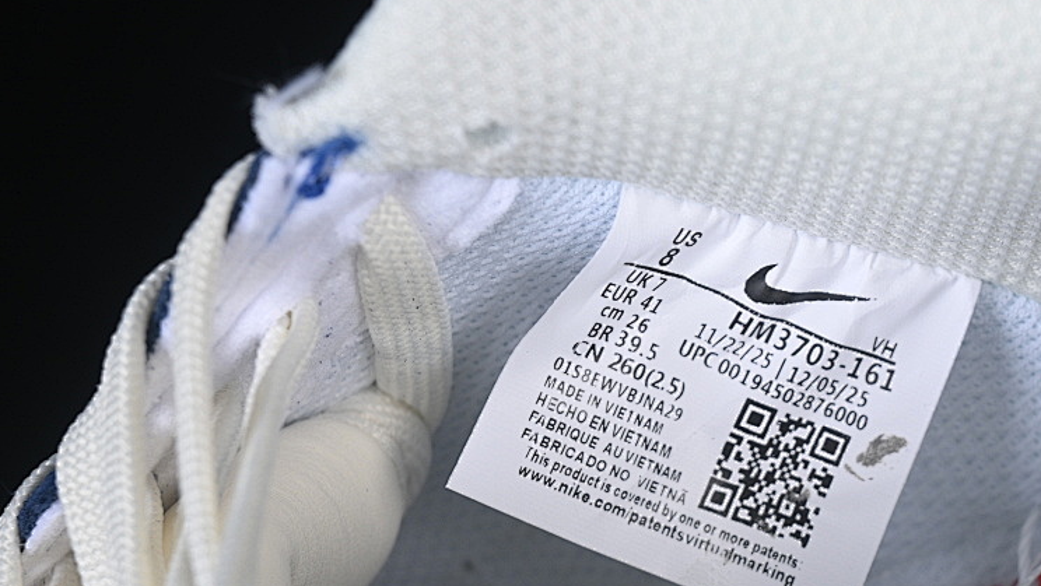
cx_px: 733
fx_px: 3148
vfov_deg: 10.6
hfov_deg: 18.7
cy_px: 427
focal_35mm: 114
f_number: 7.1
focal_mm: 50
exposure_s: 1/80
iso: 160
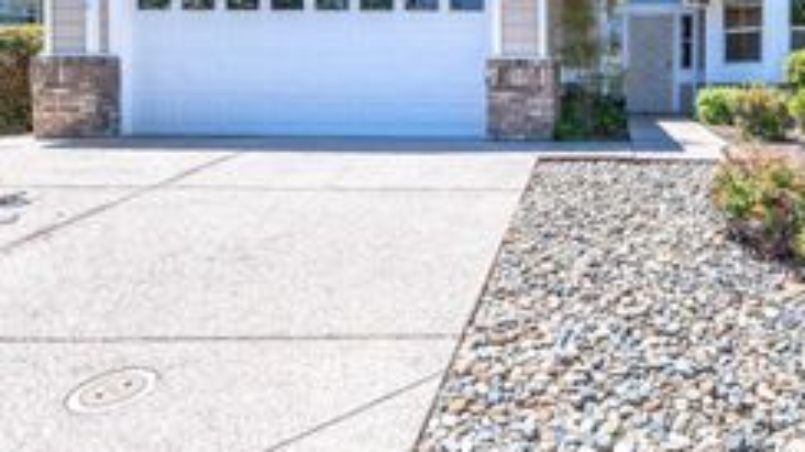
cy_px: 94
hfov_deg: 61.3
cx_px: 587
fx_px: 640
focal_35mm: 30
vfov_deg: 37.6
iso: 100
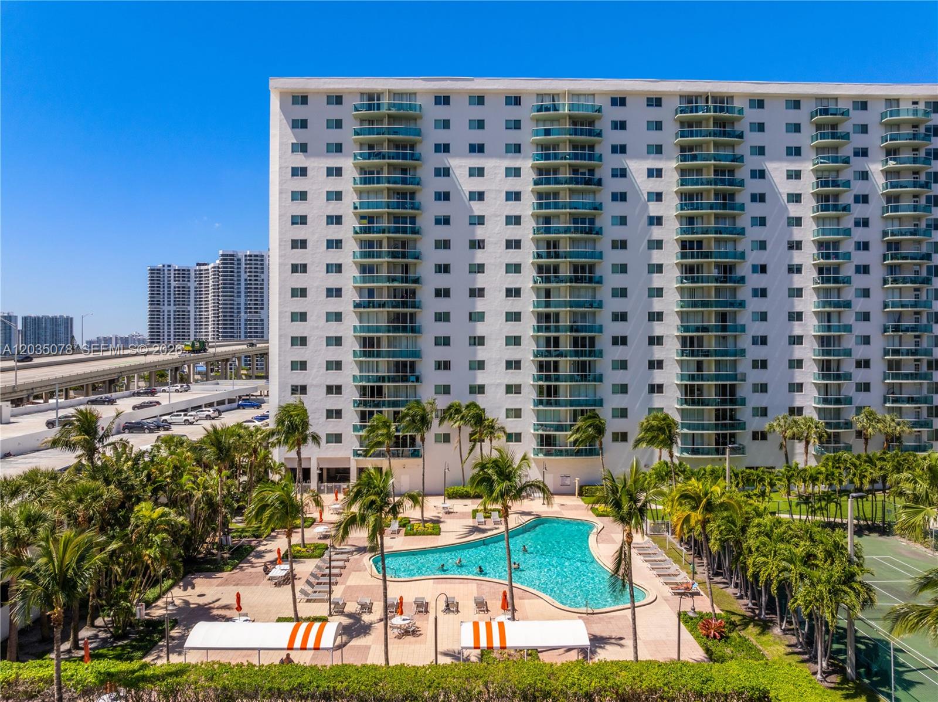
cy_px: 351
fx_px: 650
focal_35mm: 24
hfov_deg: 71.6
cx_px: 469
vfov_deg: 56.7
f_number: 6.3
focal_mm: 12.29
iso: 100
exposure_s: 1/500
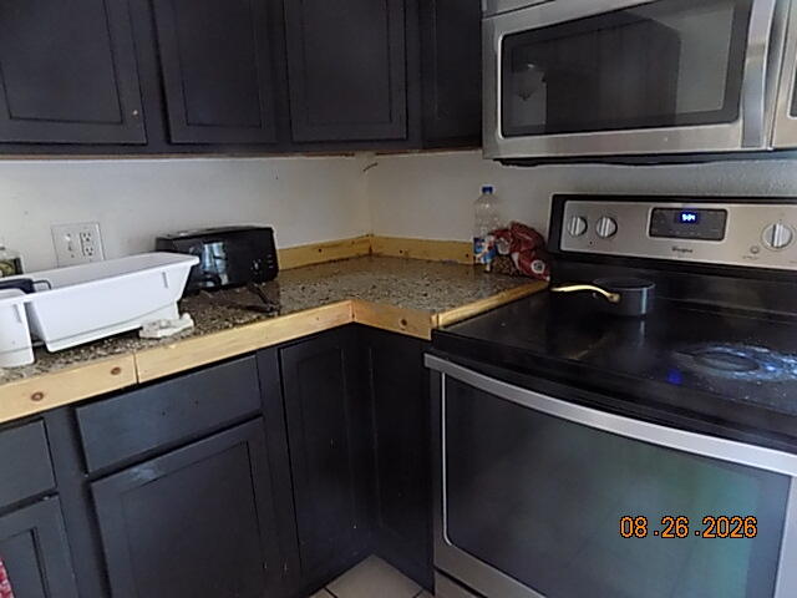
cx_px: 398
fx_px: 530
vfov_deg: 58.9
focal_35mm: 23
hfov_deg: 73.9
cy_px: 299
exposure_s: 1/10
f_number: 3.1
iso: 400
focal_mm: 4
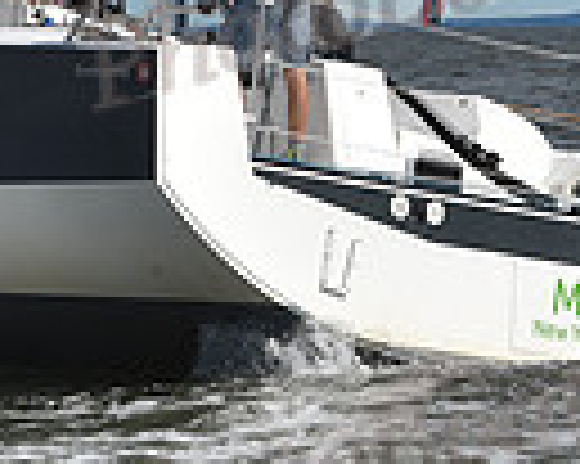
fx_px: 5077
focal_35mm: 296
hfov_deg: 6.5
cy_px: -178
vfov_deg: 5.2
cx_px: -144
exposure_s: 1/640
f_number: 13
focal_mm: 70
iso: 250
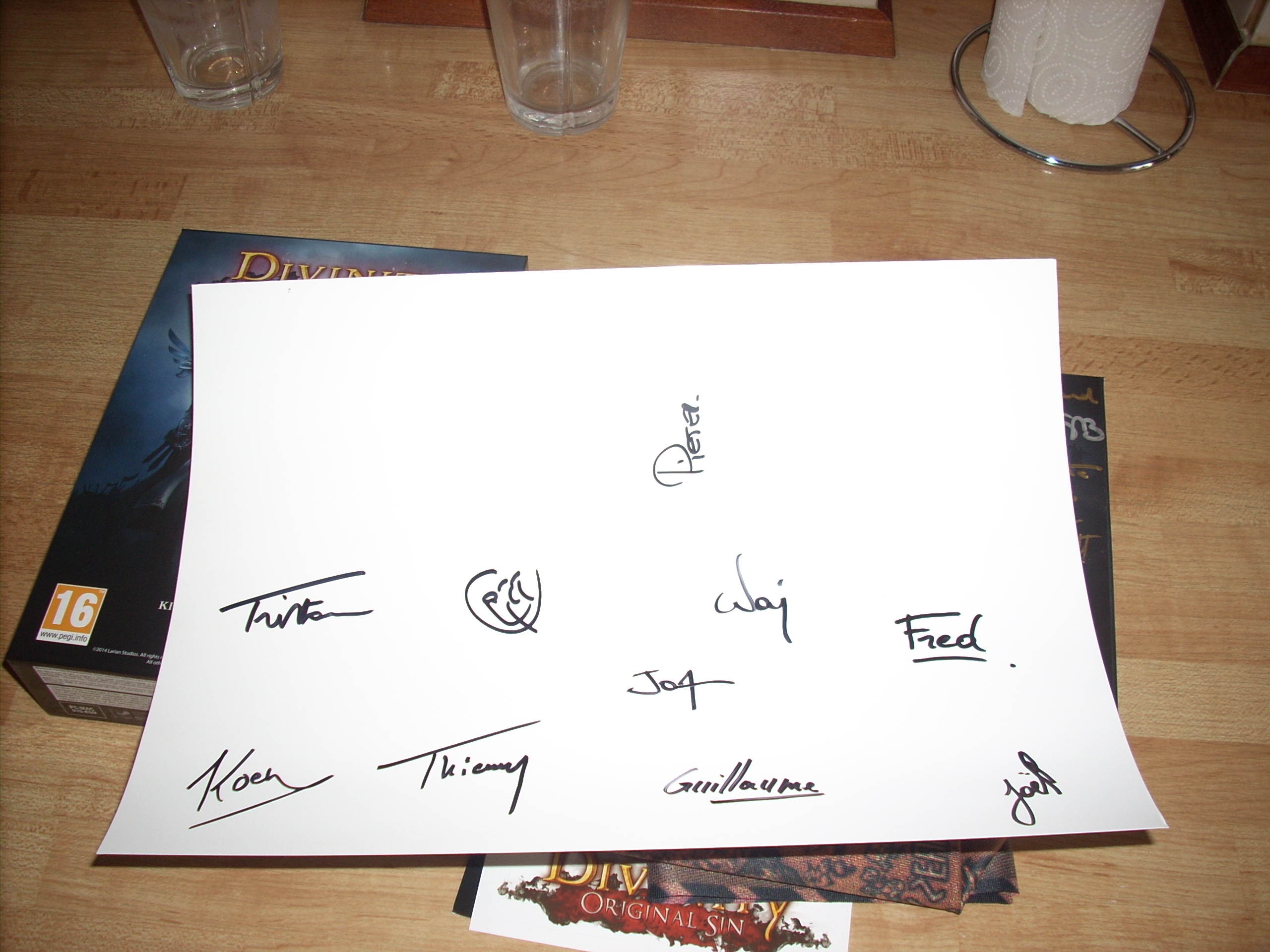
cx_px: 635
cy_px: 476
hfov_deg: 50.1
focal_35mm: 37
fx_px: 1357
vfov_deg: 38.7
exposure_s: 1/30
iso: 64
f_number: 2.8
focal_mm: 6.2
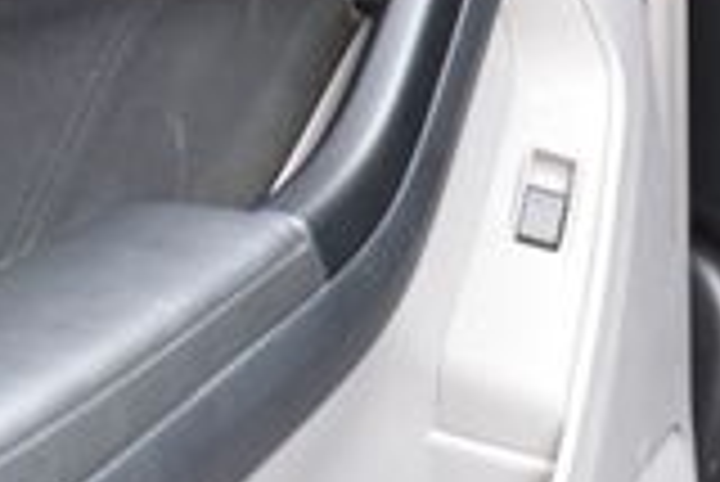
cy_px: -45
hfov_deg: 12.6
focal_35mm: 156
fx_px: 3123
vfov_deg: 8.7
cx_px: 1026
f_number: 7.1
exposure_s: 1/30
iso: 400
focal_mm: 26
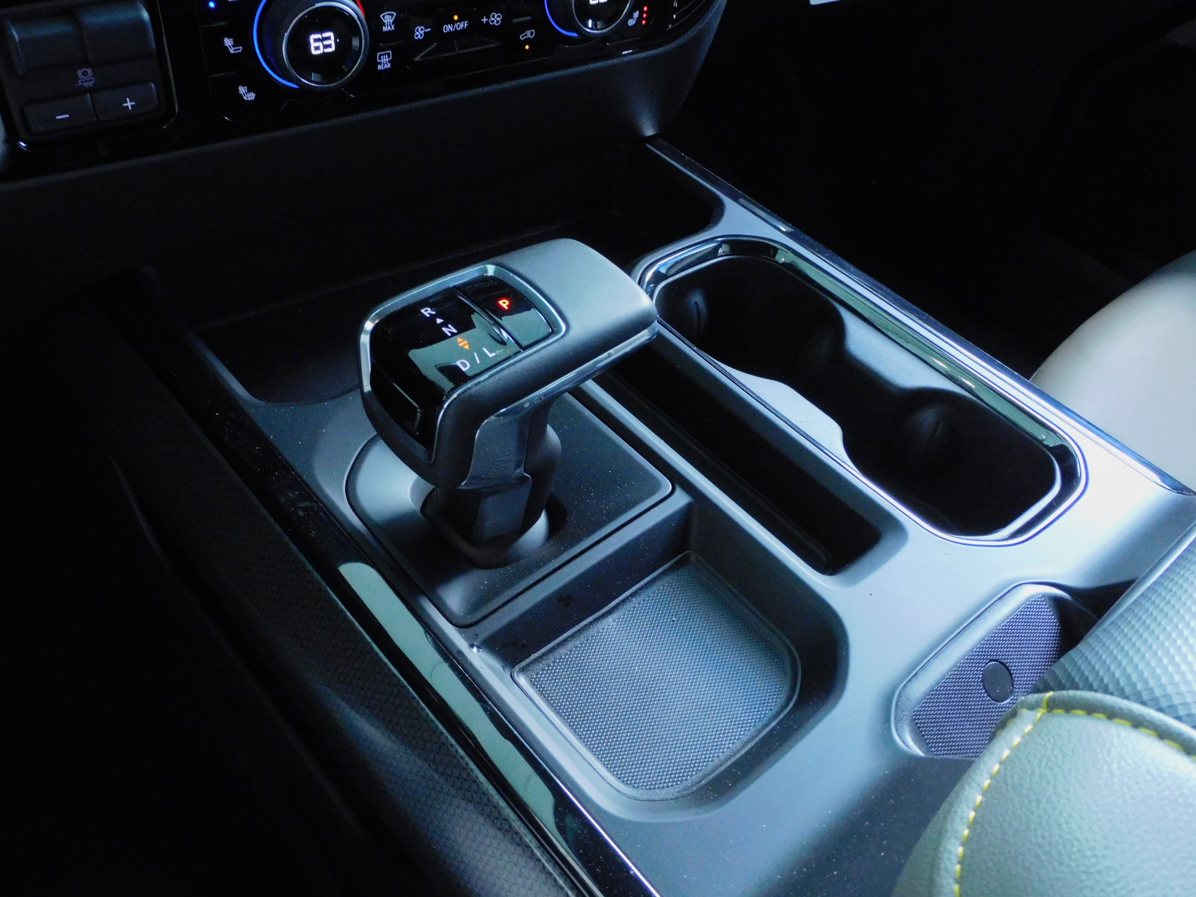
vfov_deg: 46.8
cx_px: 598
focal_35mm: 30
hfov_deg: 60.0
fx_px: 1037
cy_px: 448
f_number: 3.5
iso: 720
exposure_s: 1/30
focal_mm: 5.4
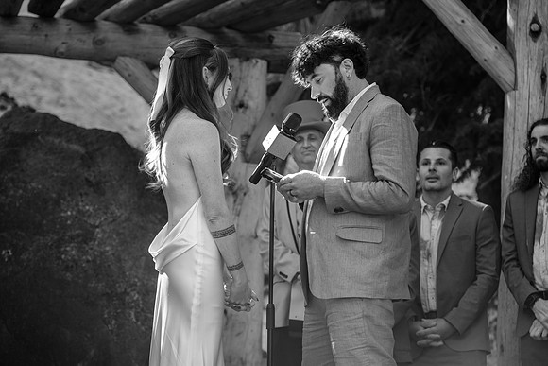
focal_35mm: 121
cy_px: 183
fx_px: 1842
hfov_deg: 16.9
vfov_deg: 11.3
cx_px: 274
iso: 400
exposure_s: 1/170
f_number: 3.6
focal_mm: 80.4
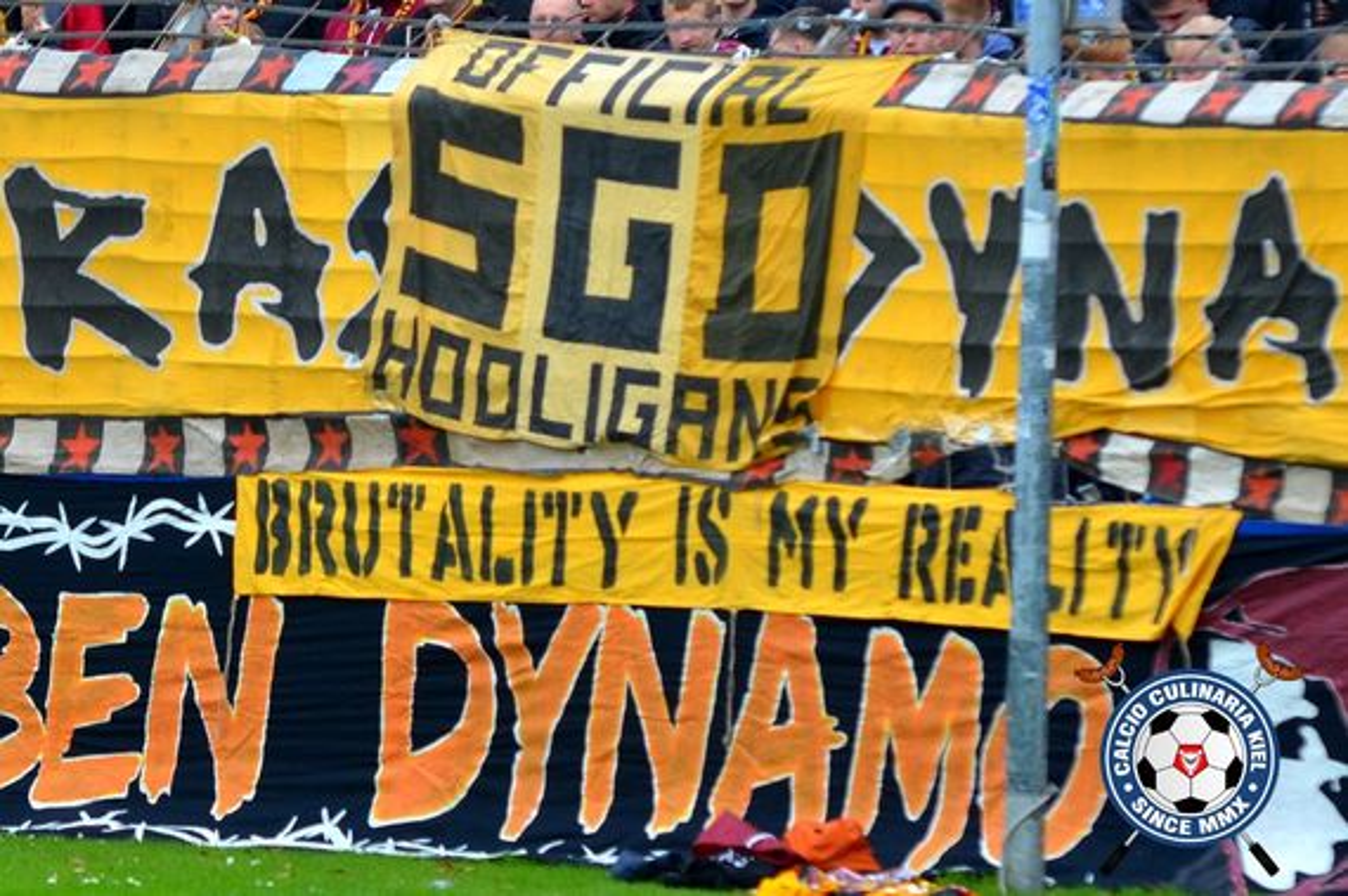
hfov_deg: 9.5
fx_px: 8137
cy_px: 448
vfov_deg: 6.3
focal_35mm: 218
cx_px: 674
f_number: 4
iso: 450
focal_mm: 145
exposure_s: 1/1000
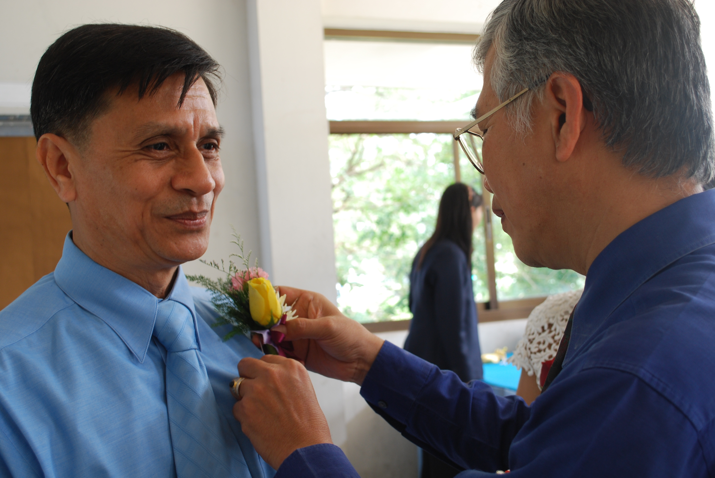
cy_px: 239
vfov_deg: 29.9
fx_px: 895
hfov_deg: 43.6
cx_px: 358
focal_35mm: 45
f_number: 5.6
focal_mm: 30
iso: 200
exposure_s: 1/25
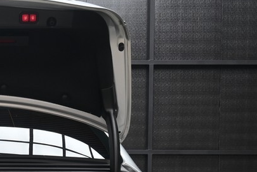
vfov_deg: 15.3
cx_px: -28
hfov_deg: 22.1
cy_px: 195
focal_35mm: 87
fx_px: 621
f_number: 6.7
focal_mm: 21.5
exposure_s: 1/60
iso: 200
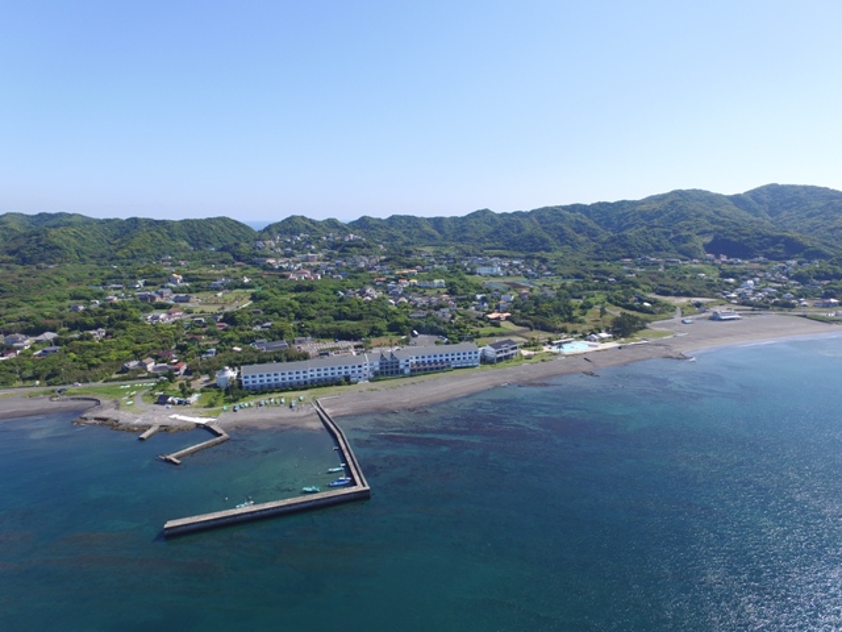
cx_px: 421
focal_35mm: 20
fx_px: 486
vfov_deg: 66.0
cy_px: 316
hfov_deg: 81.7
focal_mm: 3.61
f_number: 2.8
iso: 100
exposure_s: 1/744
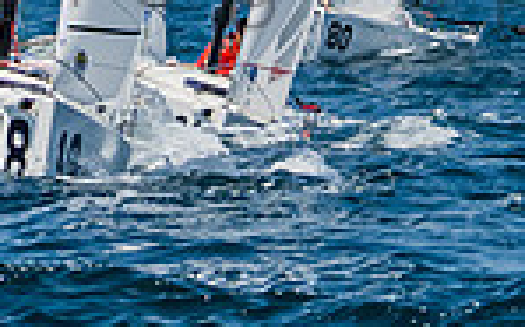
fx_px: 12415
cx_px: 694
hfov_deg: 2.4
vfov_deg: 1.5
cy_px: -355
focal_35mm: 868
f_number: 6.3
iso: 400
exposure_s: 1/2500
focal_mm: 120
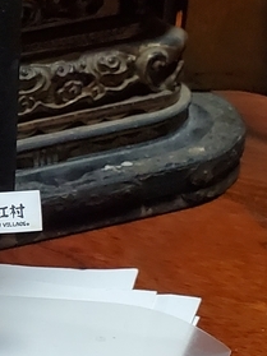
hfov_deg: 11.8
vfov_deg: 17.5
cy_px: 249
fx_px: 1153
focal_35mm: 112
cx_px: -273
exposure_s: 1/50
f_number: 2.4
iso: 500
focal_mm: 4.3
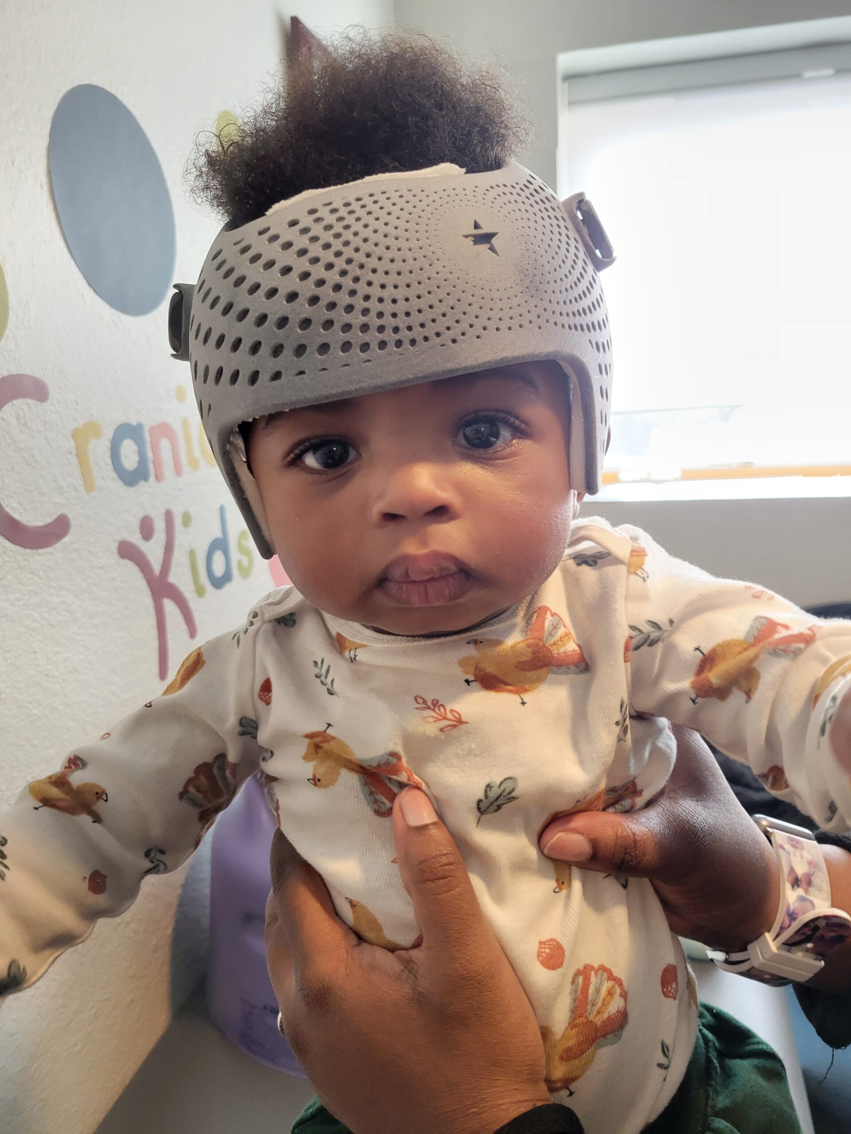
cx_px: 426
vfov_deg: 67.3
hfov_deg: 53.1
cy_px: 567
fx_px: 852
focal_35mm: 26
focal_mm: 5.4
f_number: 1.8
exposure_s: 1/60
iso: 200
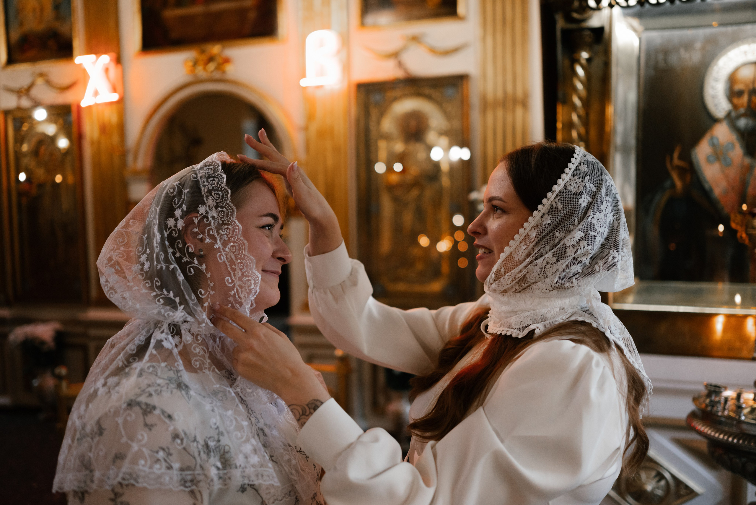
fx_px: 735
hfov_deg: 54.4
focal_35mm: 35
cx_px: 378
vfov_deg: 37.9
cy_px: 252
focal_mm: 35
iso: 1000
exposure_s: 1/200
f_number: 1.8
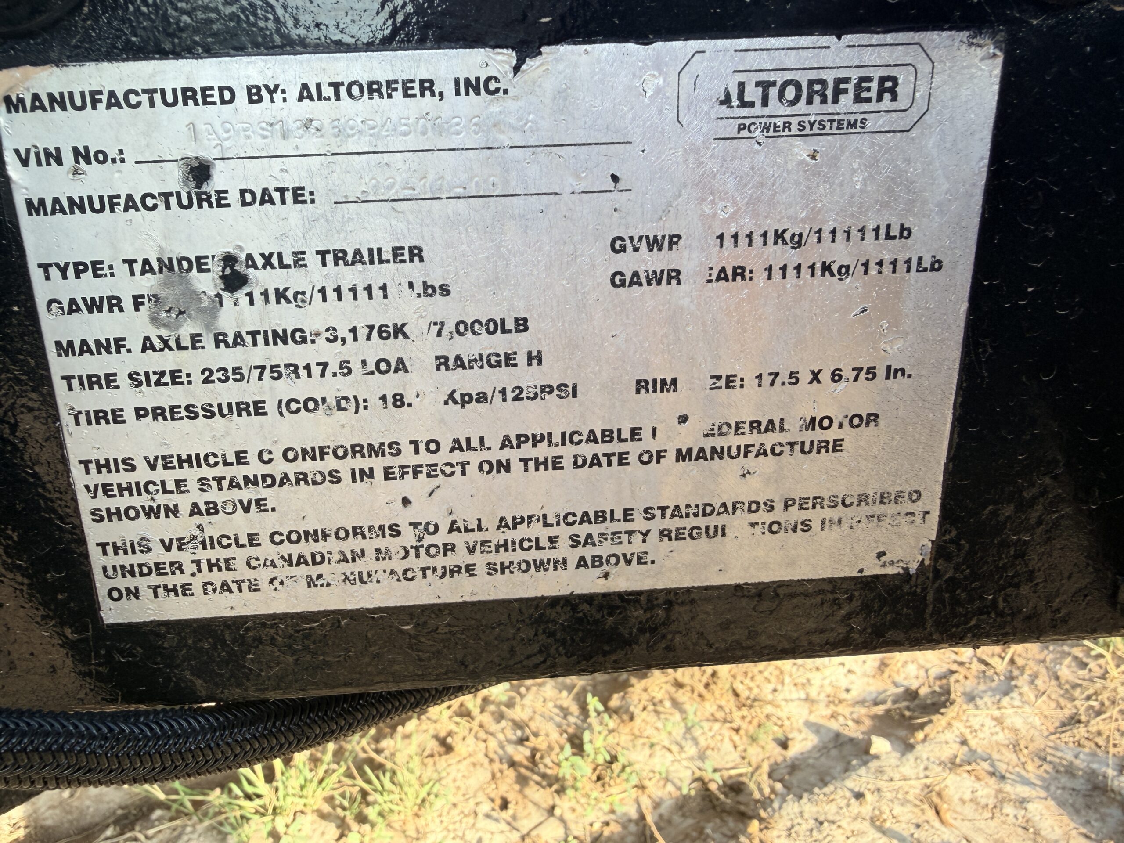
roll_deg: +3.5
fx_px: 812
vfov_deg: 54.9
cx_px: 562
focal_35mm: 25
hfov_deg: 69.4
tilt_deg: -19.9
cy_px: 422
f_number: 2.2
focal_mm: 2.22
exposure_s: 1/219
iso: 40
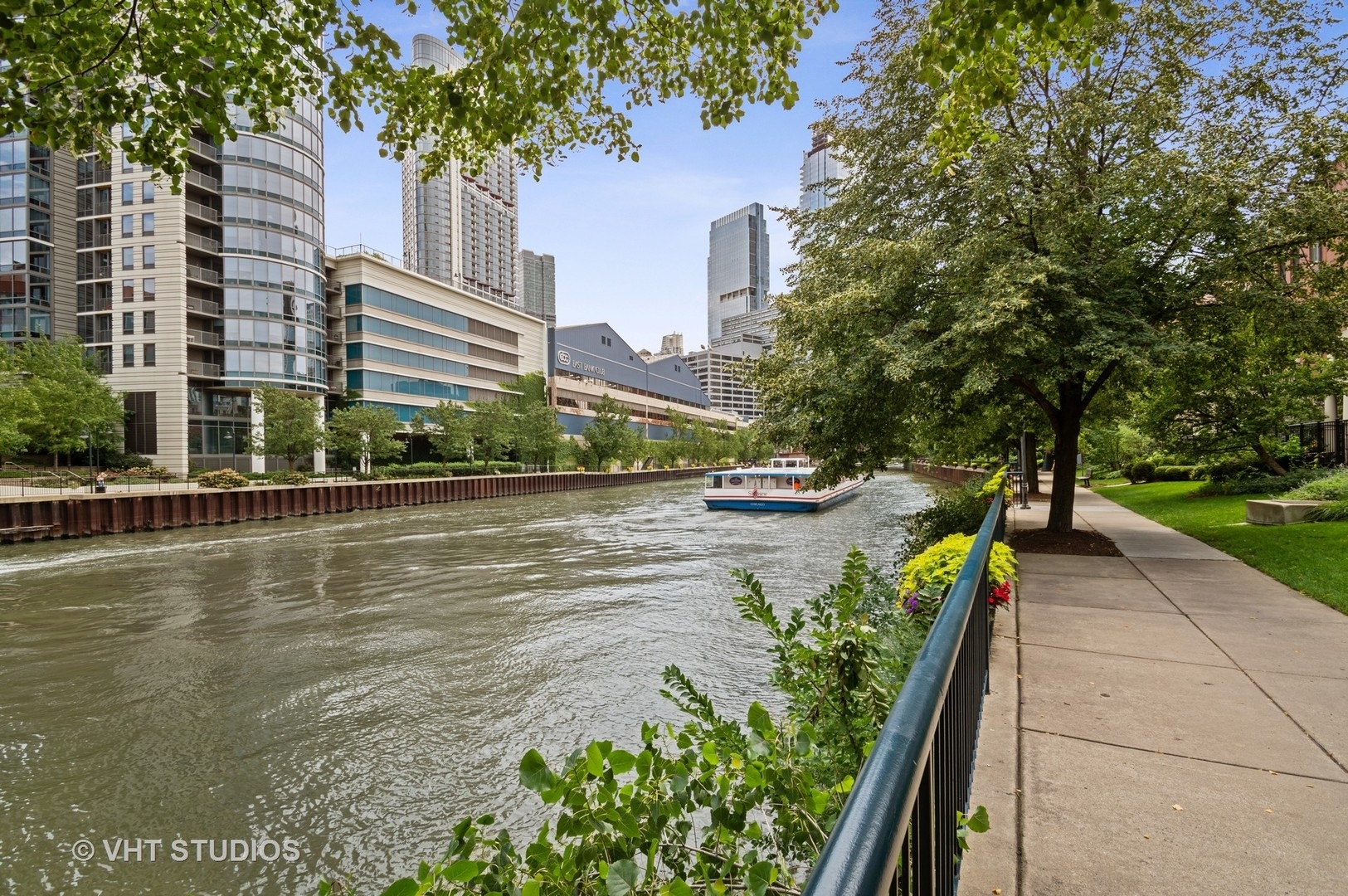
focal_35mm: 15
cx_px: 674
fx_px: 561
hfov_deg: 100.4
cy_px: 448
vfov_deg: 77.2
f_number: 11
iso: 100
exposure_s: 1/50
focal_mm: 10
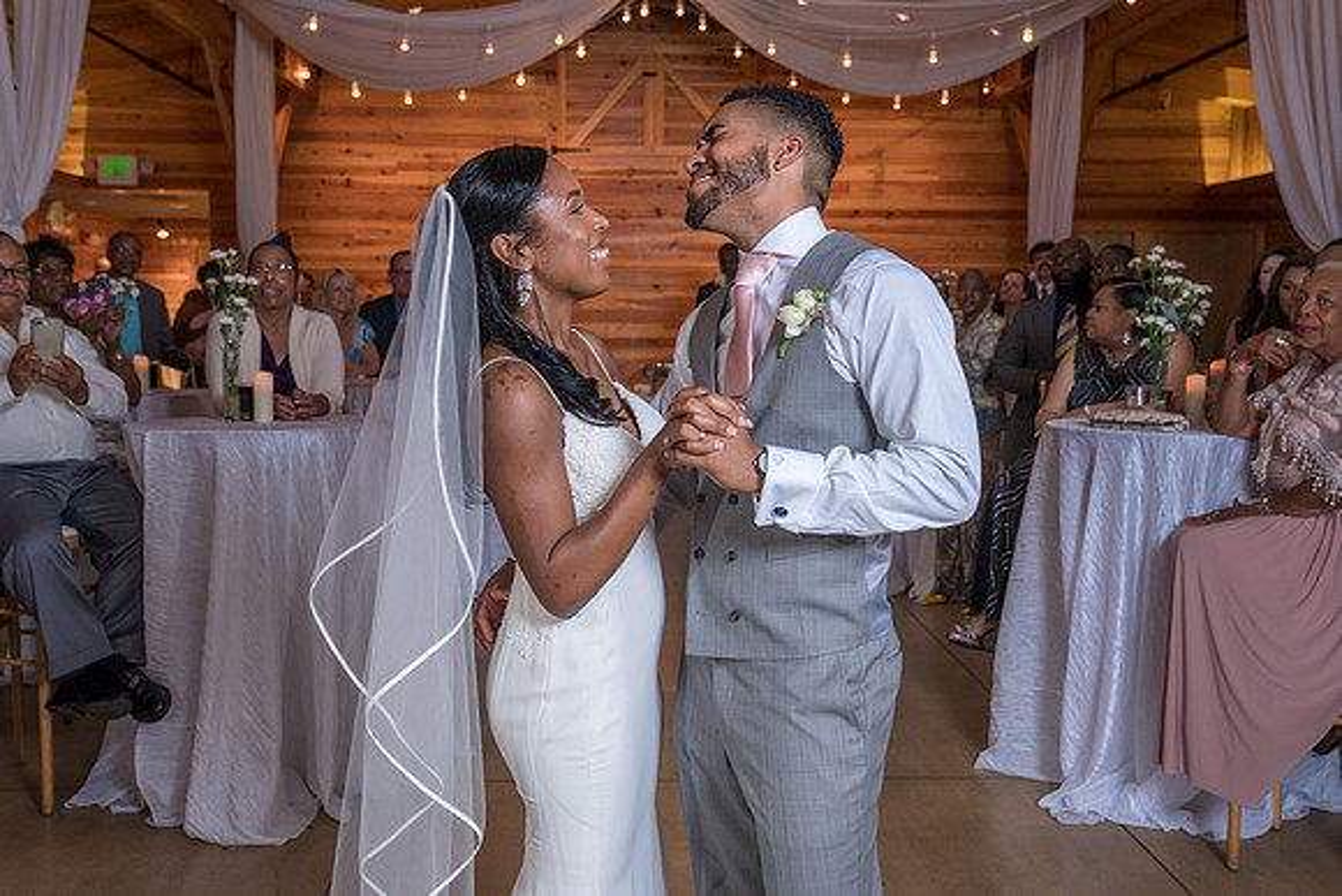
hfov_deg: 50.4
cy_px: 420
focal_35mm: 38
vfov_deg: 34.8
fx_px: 1428
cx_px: 671
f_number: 4.5
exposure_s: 1/200
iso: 2000
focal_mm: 36
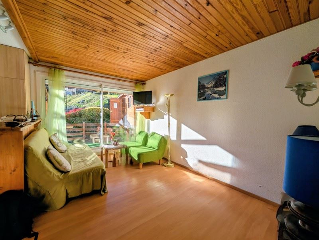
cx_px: 160
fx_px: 111
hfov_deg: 110.5
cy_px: 120
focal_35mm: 12
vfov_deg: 94.6
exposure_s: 1/2041
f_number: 1.7
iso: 51
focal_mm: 2.02
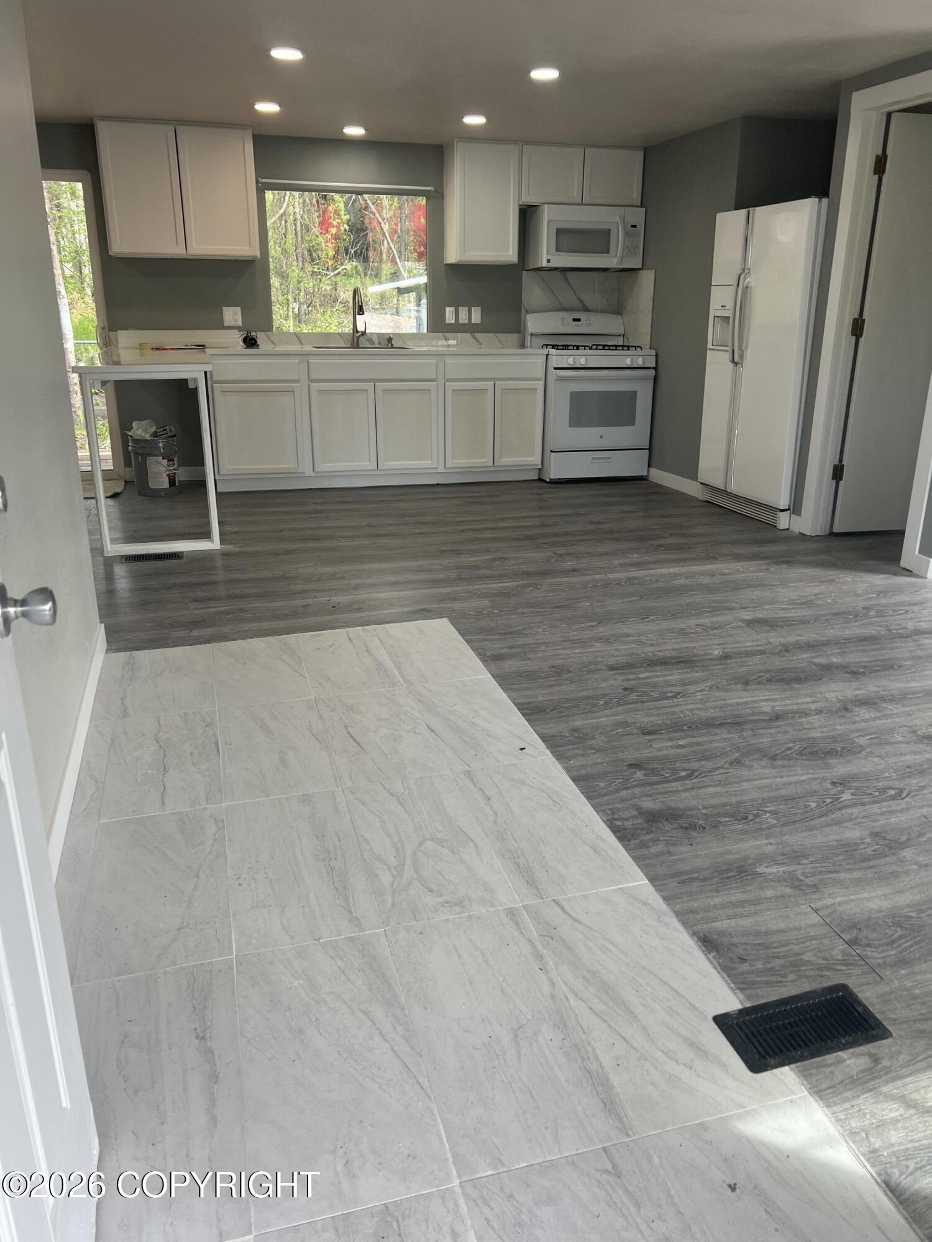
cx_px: 466
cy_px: 621
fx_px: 933
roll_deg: -2.3
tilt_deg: -16.4
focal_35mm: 26
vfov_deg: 67.3
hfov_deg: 53.1
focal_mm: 5.7
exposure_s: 1/136
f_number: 1.5
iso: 32
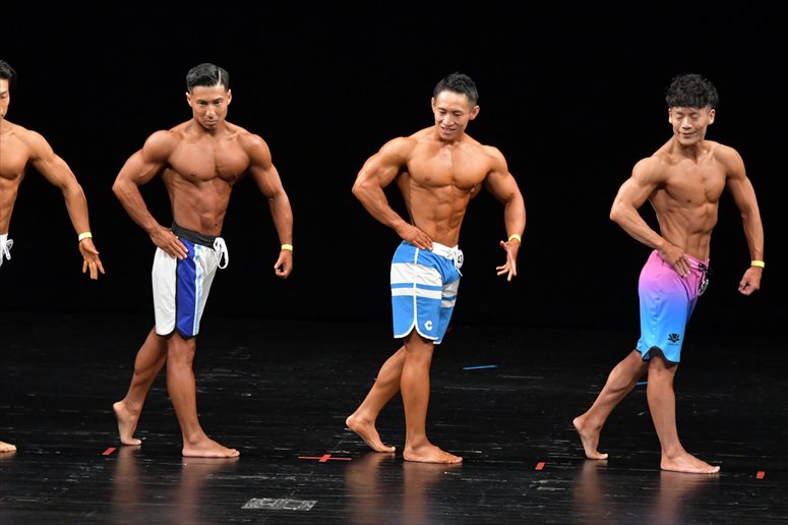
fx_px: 5579
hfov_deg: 8.1
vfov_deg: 5.4
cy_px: 262
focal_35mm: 255
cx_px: 394
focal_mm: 170
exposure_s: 1/400
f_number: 5.6
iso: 3200
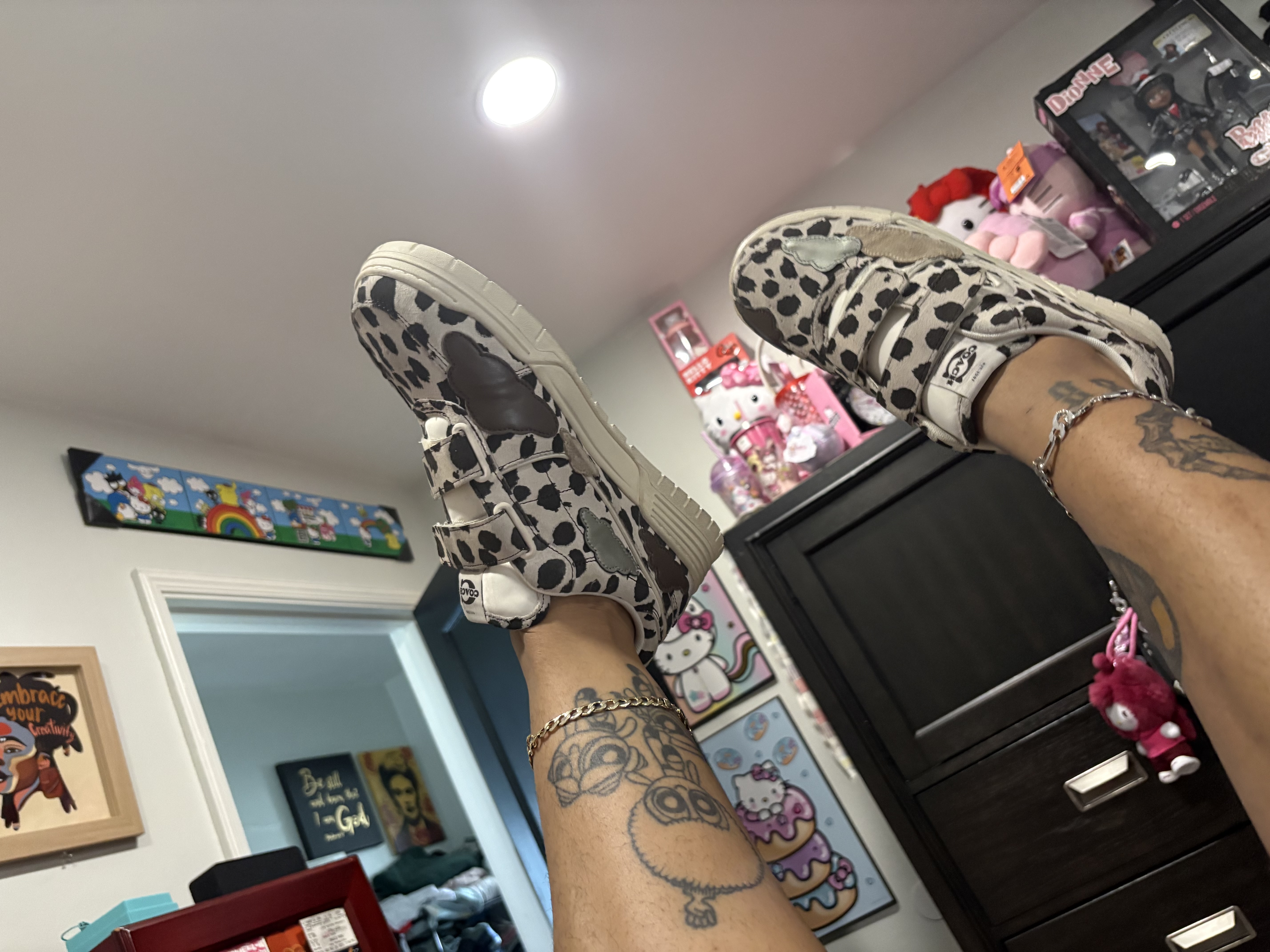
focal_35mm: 26
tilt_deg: +18.2
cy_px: 476
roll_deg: +30.5
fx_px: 954
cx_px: 635
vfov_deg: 53.1
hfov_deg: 67.3
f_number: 1.6
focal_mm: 5.96
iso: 500
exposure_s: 1/30
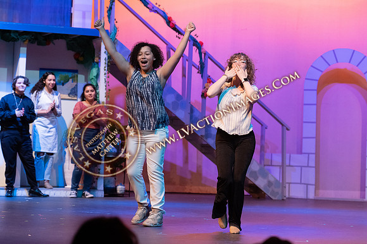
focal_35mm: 108
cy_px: 117
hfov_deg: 19.0
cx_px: 191
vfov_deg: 12.7
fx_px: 1099
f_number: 4
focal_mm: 102
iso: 5000
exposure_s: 1/500
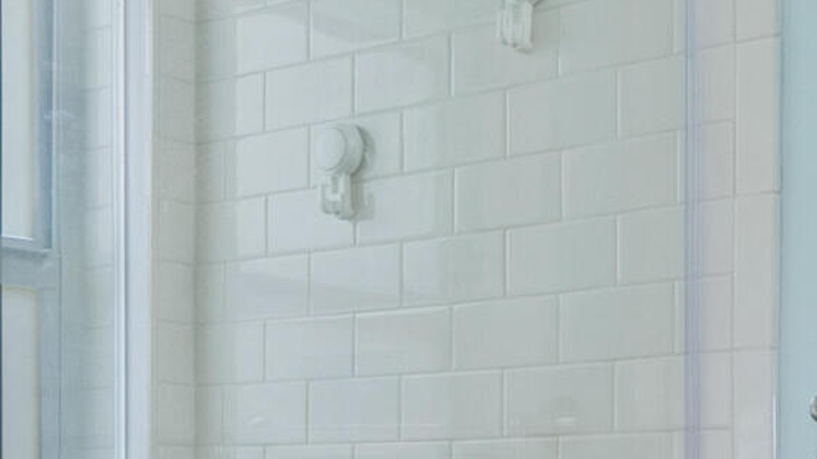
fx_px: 1711
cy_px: 497
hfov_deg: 26.5
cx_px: 613
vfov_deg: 14.9
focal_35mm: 79
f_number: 8
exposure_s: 1/6
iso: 320
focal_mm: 14
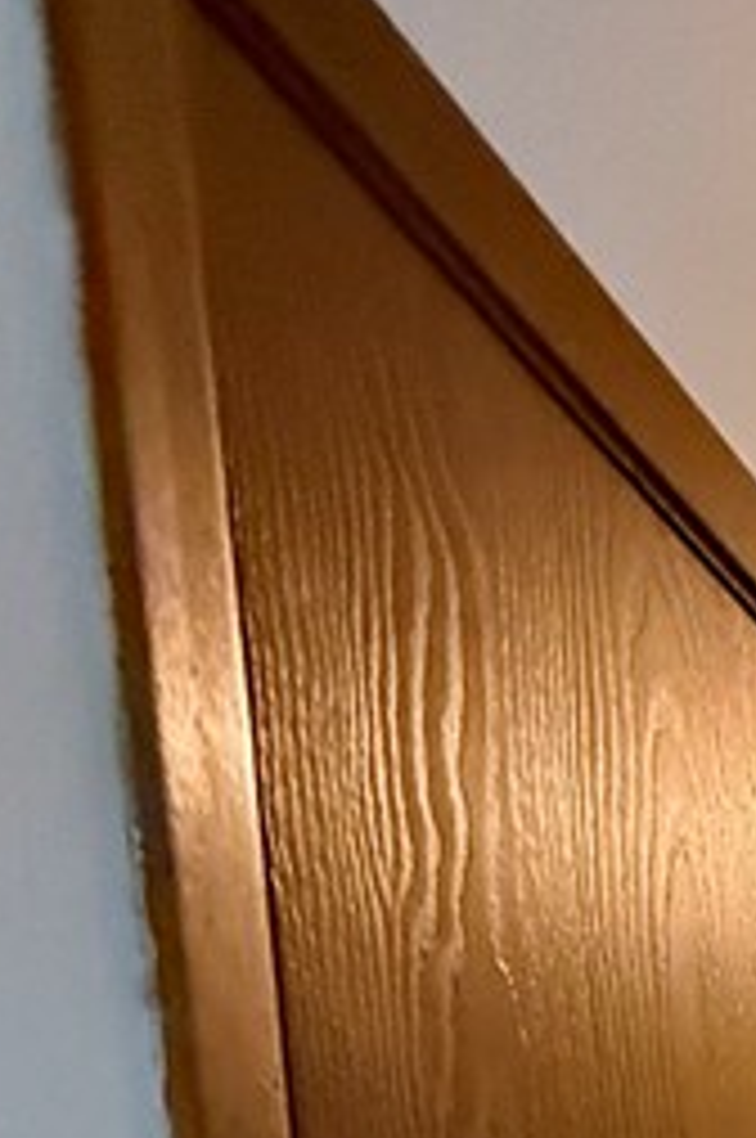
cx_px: 1656
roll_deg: +2.8
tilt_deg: -2.3
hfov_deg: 15.8
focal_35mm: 59
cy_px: 1930
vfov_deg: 23.0
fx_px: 1863
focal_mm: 2.22
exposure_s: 1/60
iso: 800
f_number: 2.2
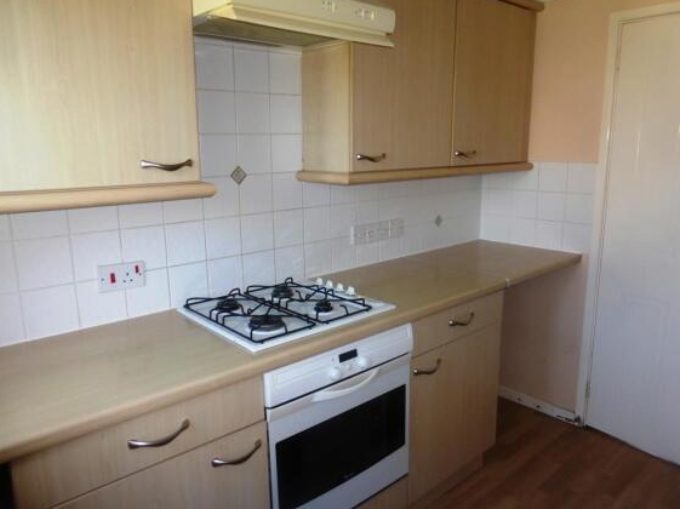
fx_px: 510
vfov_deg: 53.0
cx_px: 335
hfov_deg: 67.3
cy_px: 251
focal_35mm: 26
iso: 200
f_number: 3.3
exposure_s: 1/60
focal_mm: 4.3
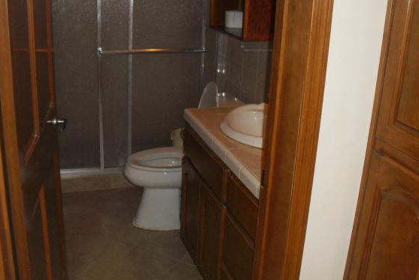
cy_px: 132
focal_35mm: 43
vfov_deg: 31.2
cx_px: 203
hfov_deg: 45.4
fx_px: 501
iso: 400
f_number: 3.1
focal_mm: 6.3
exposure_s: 1/60
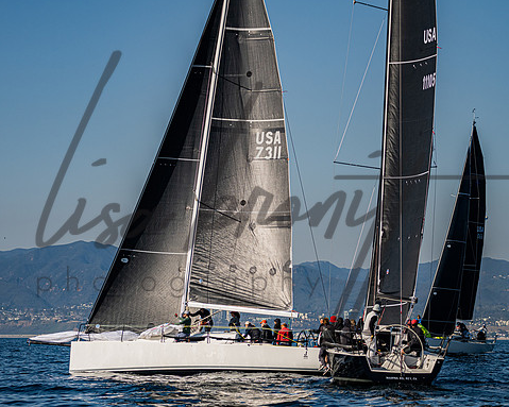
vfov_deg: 10.8
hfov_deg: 13.5
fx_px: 2154
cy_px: 252
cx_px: 240
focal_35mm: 143
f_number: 4.5
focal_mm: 100
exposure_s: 1/6400
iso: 400
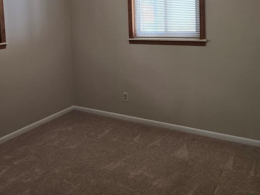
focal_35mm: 39
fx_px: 293
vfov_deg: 35.3
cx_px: 88
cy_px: 31
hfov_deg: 47.1
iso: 125
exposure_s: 1/120
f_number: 1.7
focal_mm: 6.3
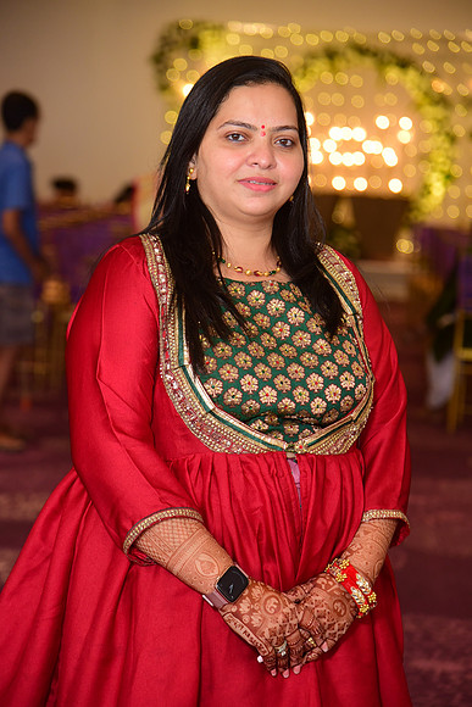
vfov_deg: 19.5
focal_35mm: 105
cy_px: 354
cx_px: 236
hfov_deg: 13.0
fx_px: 2064
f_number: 4.5
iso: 1250
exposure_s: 1/160
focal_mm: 105
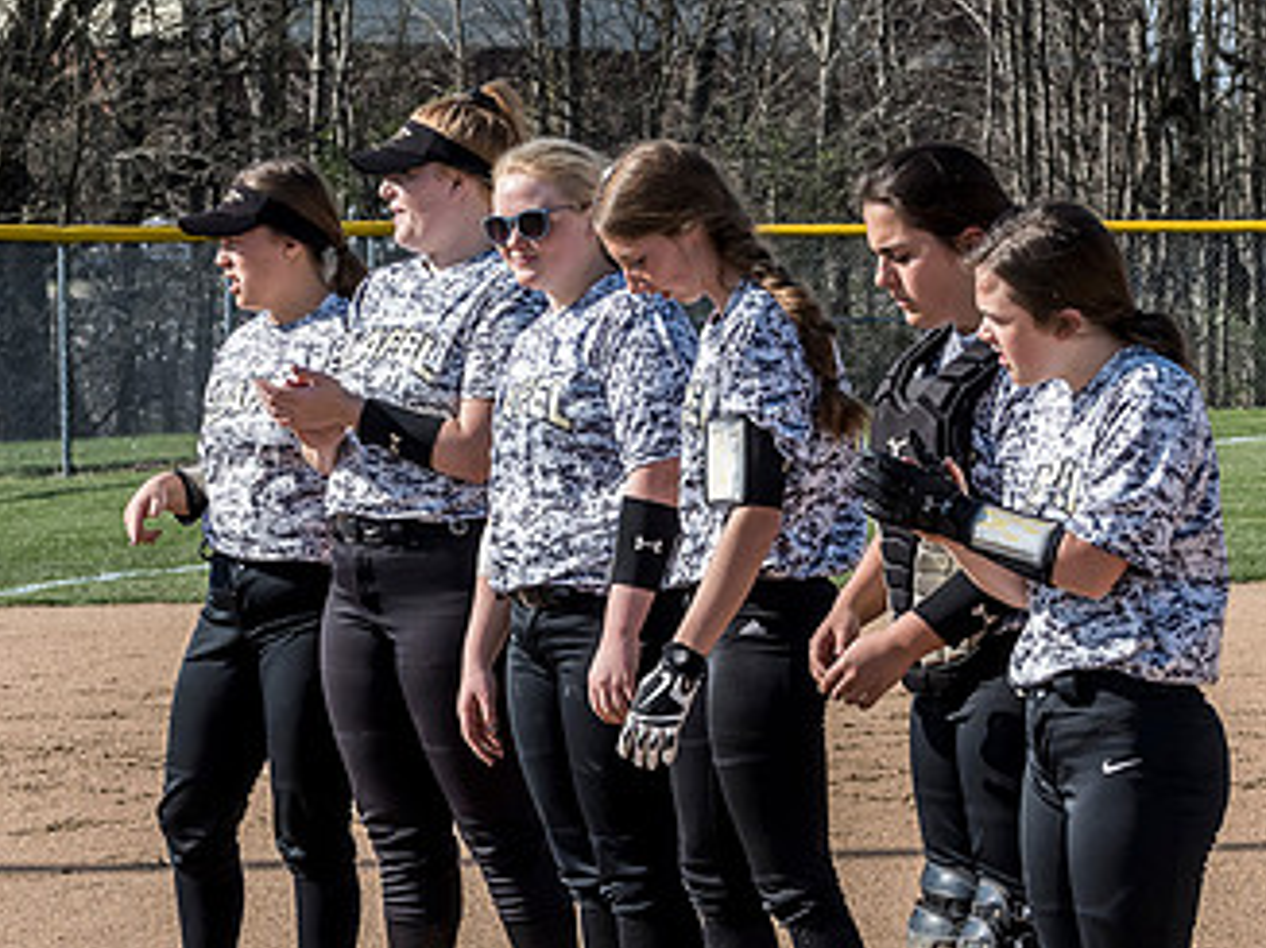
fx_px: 6873
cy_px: 459
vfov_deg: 7.9
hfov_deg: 10.5
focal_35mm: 188
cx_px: 809
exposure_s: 1/1000
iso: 400
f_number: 6.3
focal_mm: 53
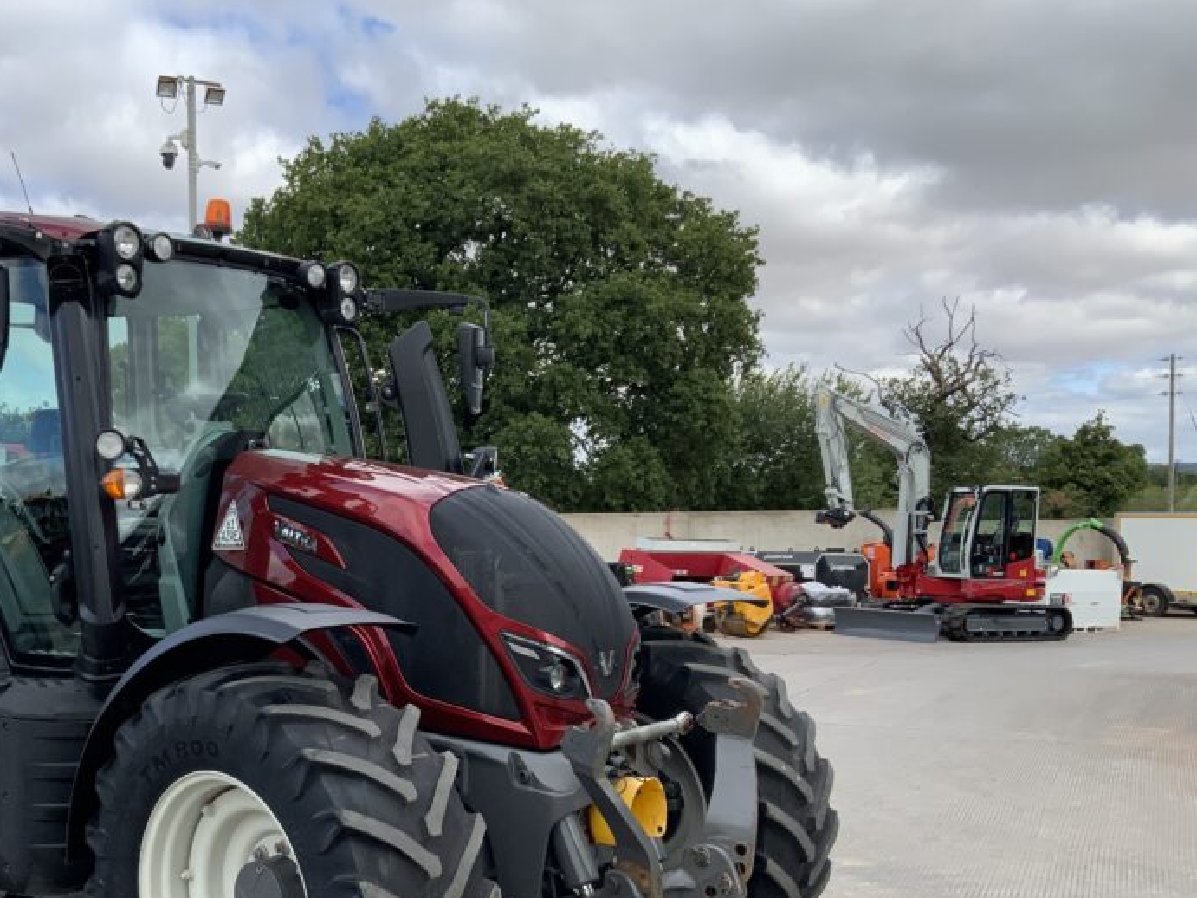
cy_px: 629
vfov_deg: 33.2
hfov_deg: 43.1
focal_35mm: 43
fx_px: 1487
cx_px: 379
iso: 16
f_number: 1.8
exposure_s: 1/962
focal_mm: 3
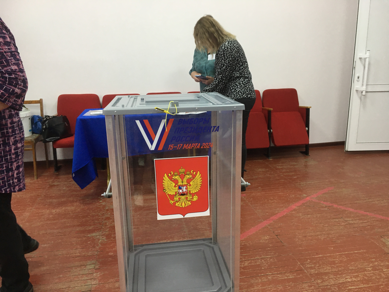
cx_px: 194
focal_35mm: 29
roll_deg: +0.7
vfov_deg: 48.2
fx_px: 326
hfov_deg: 61.7
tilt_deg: -11.0
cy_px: 146
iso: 125
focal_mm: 4.15
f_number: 2.2
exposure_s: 1/33
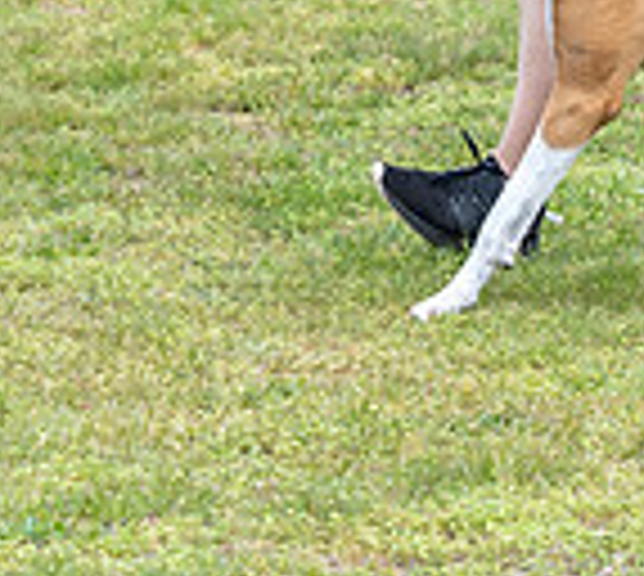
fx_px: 9448
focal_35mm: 473
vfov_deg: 3.5
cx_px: 458
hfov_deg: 3.9
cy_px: -545
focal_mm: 95
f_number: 4.5
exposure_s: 1/1000
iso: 400
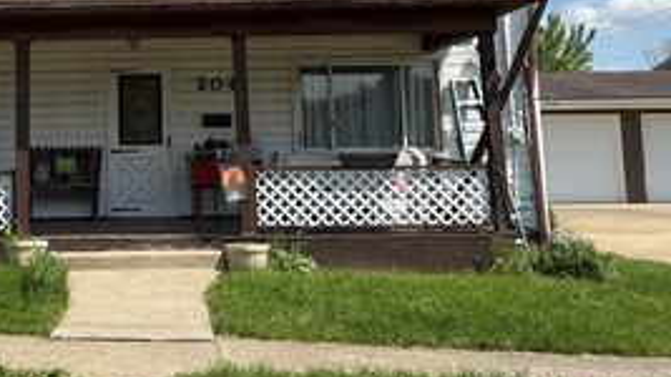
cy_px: 39
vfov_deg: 22.1
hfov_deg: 37.8
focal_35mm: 53
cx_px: 136
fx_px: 943
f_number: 1.6
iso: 50
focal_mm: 5.96
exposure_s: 1/3831
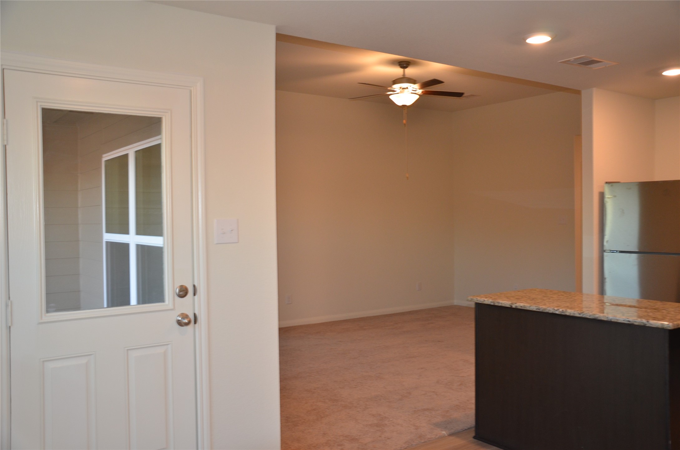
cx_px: 340
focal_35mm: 32
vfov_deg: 41.5
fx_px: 594
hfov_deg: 59.6
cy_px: 225
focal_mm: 21
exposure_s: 1/60
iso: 500
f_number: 3.8
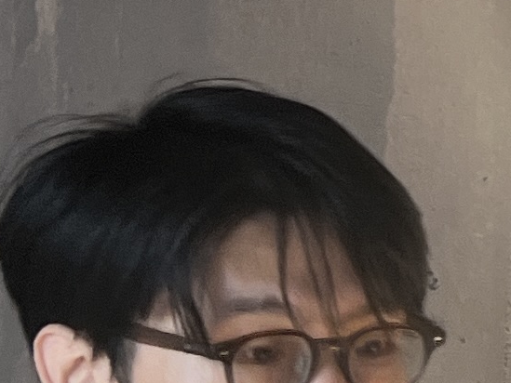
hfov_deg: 9.1
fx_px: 2820
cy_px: 298
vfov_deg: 7.8
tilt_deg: +5.6
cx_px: 1308
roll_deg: -2.1
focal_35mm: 191
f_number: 1.5
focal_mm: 5.7
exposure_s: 1/100
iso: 50
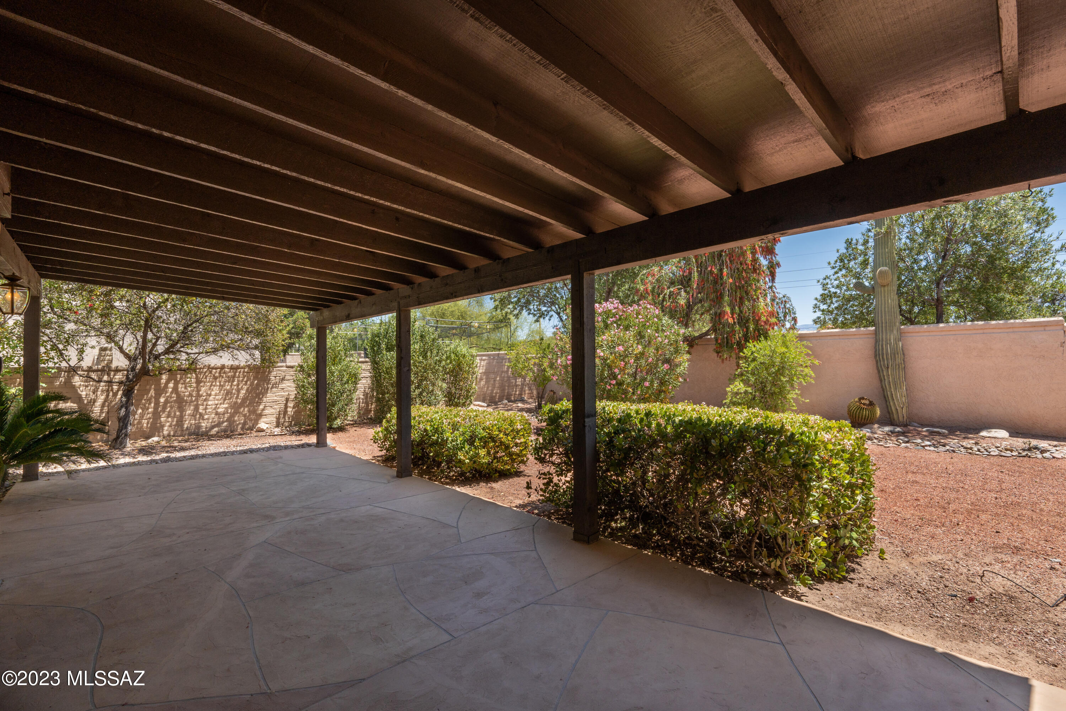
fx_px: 489
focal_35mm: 16
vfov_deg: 72.1
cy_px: 356
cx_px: 533
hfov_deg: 95.0
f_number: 11
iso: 160
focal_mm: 16.5
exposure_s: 1/125
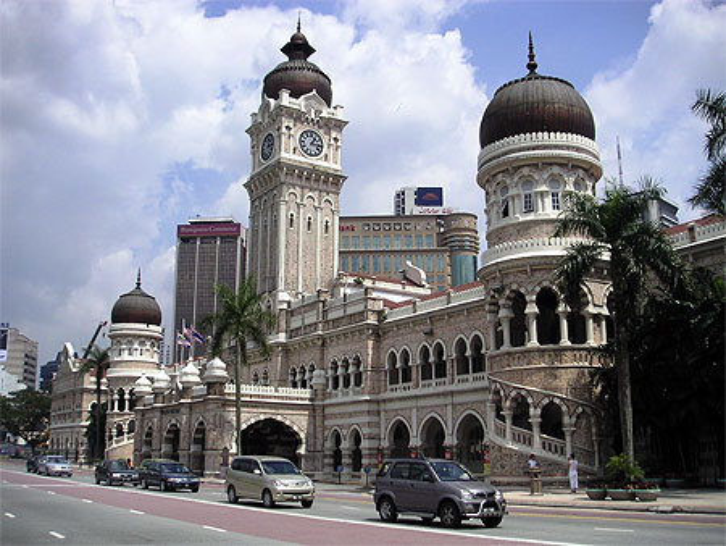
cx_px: 363
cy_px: 273
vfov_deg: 38.7
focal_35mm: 37
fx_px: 776
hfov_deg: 50.1
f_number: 6.7
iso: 50
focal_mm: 5.7
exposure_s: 1/350
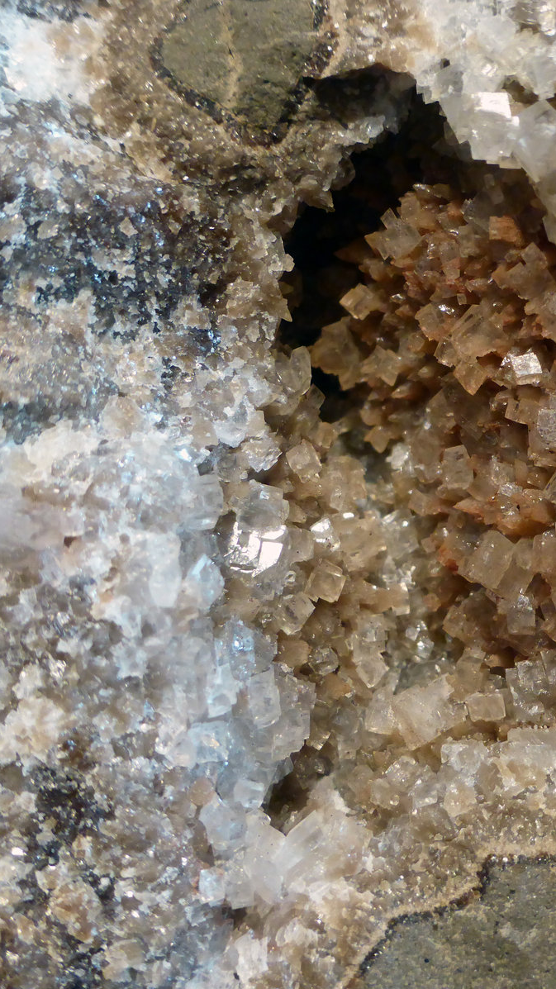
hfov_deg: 17.7
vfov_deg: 31.4
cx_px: 520
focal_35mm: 67
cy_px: 495
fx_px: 1757
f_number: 4.1
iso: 400
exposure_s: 1/40
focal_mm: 7.9
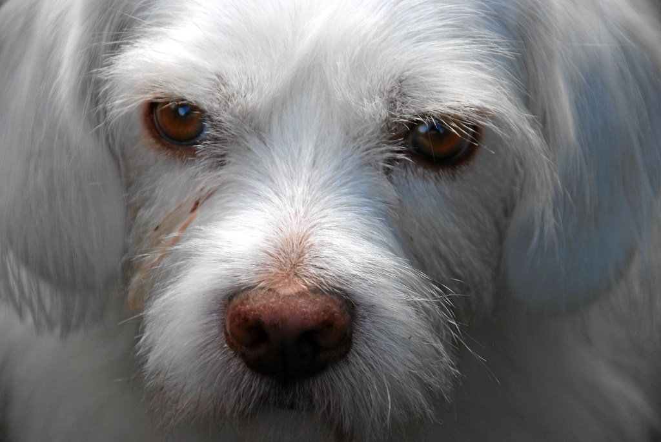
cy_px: 221
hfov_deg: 13.0
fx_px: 2904
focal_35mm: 158
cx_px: 330
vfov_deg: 8.7
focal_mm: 105
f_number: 5.6
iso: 200
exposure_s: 1/125
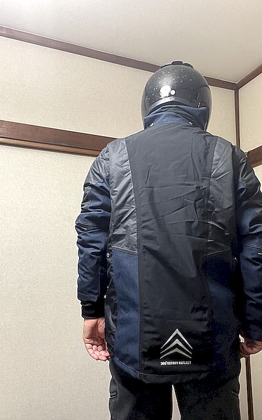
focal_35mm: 32
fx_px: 366
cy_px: 211
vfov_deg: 59.7
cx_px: 151
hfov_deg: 39.3
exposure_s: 1/50
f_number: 2.2
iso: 320
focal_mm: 2.71
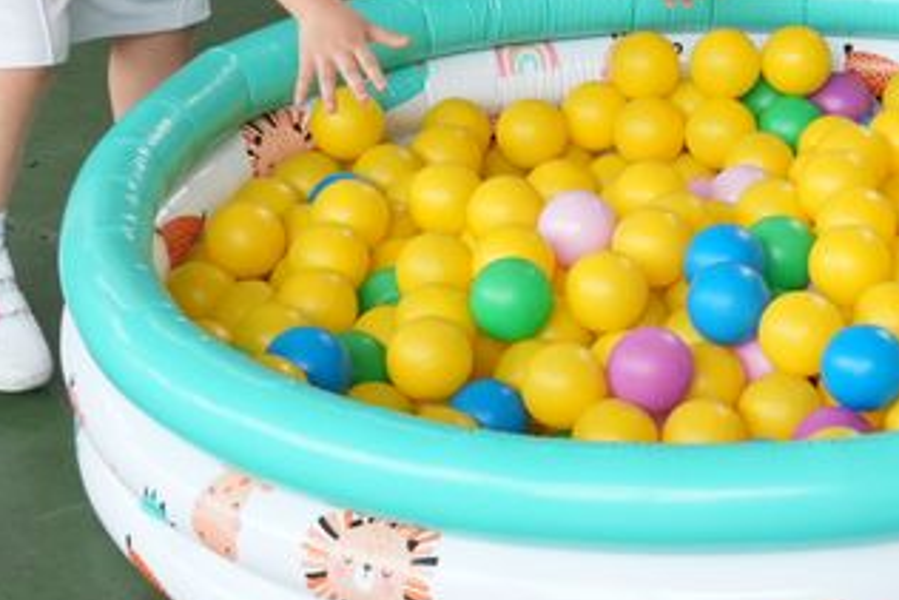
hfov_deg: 15.3
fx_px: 3323
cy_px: -44
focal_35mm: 133
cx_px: 774
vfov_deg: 10.2
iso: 1250
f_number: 5.6
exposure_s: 1/500
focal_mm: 28
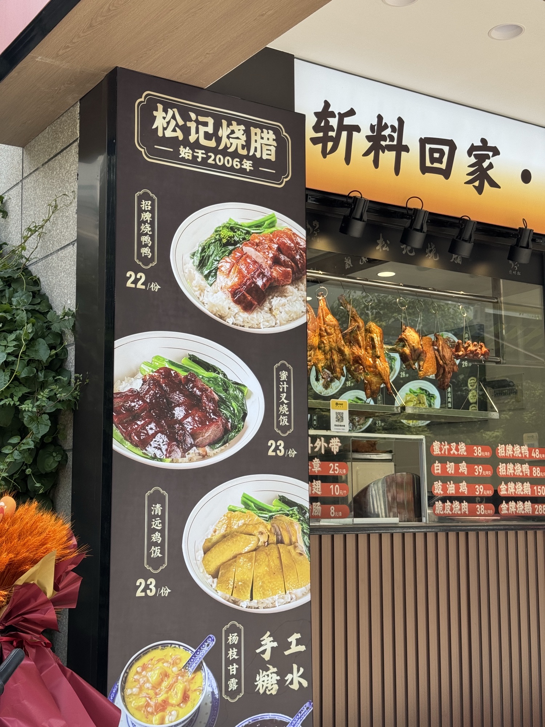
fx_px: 1008
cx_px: 272
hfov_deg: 30.3
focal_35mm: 48
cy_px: 364
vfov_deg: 39.7
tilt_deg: +9.5
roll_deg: +0.0
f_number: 1.78
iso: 64
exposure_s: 1/854
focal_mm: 6.76
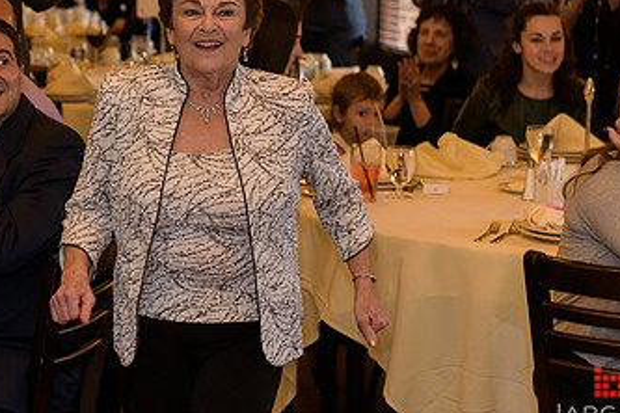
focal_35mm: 122
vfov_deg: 11.2
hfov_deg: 16.7
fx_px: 2101
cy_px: 103
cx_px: 186
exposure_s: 1/125
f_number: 3.2
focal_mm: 70
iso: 1600
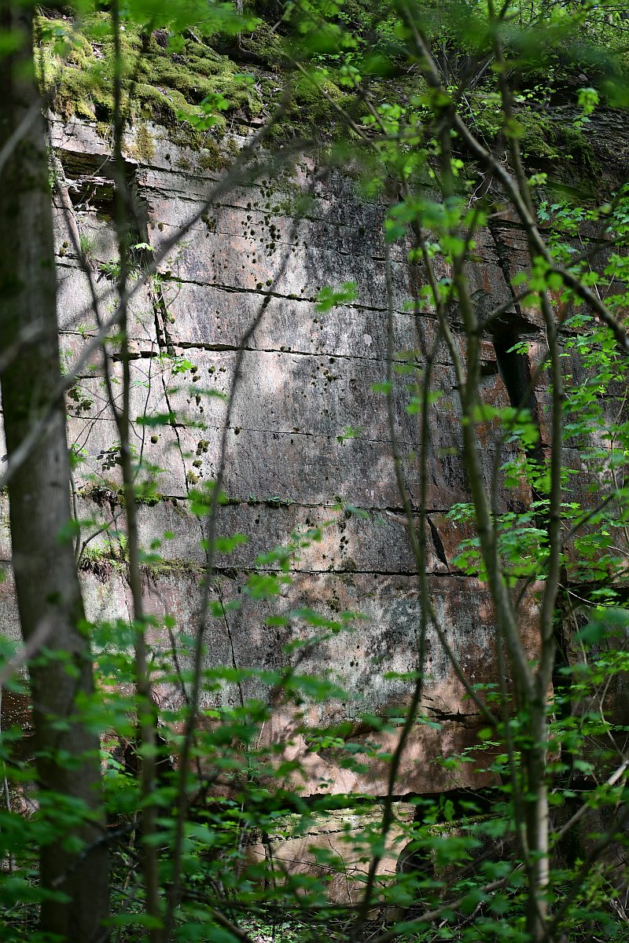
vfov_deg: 23.9
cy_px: 472
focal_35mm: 85
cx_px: 314
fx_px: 2228
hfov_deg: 16.1
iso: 64
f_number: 1.2
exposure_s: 1/800
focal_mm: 85
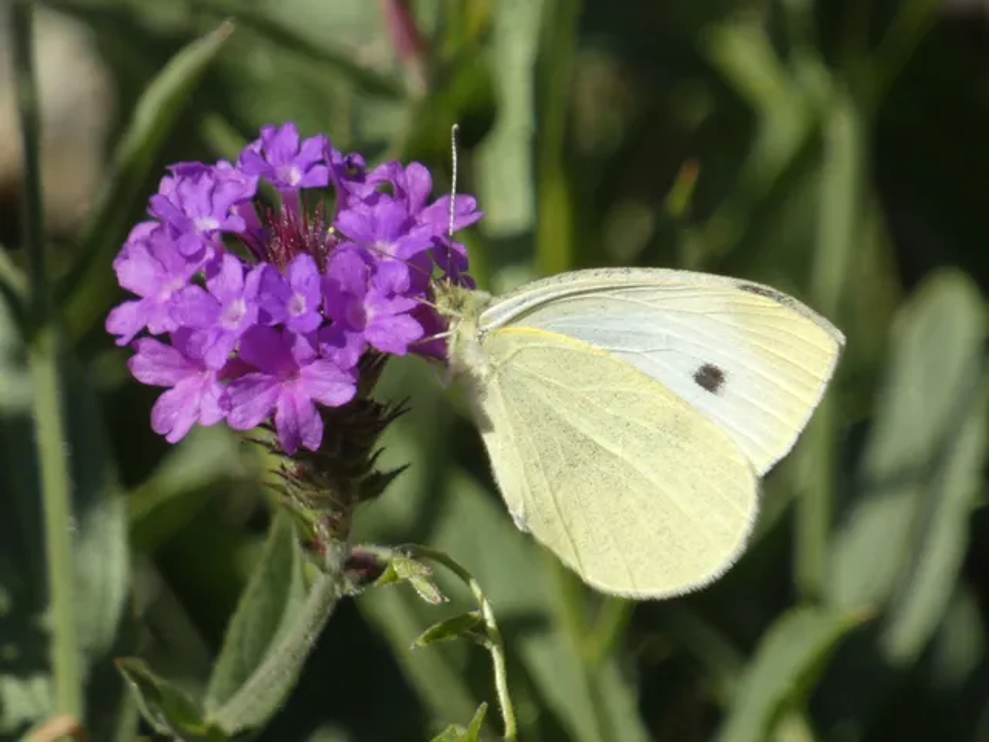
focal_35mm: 661
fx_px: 18885
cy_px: 371
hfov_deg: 3.0
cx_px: 494
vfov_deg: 2.3
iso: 80
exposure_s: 1/160
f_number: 5.6
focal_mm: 118.5
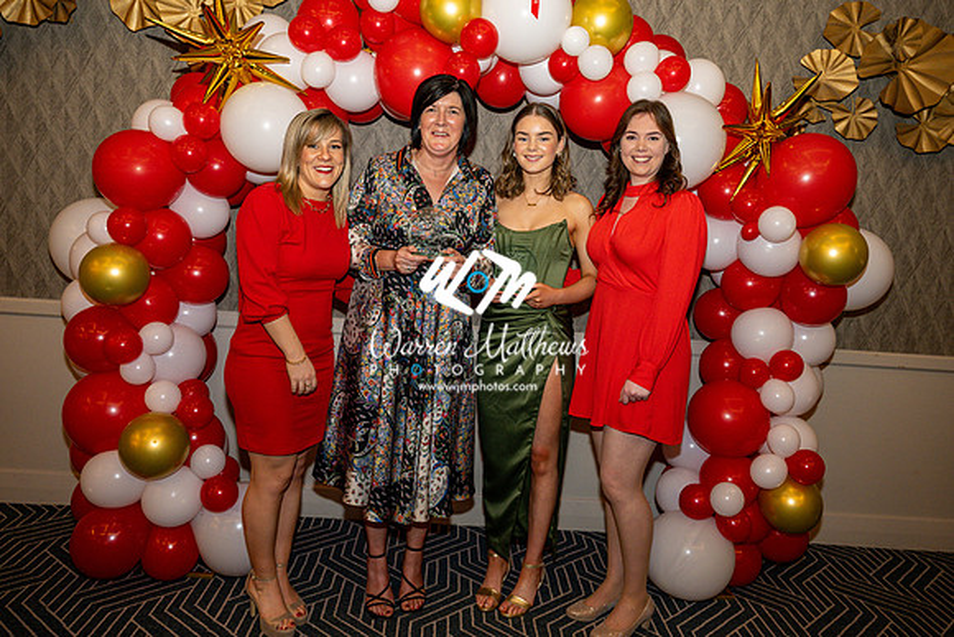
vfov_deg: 47.5
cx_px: 487
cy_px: 301
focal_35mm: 27
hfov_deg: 66.8
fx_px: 723
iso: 500
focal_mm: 24
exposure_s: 1/125
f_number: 3.5
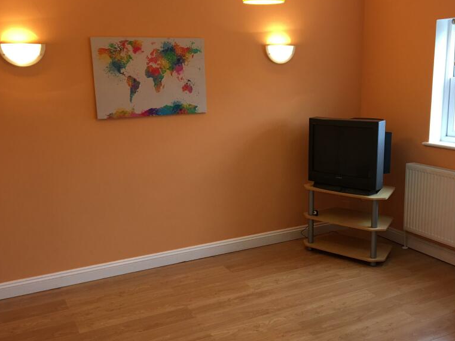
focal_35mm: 39
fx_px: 513
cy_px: 183
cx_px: 243
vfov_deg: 36.8
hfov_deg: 47.8
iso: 50
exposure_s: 1/17
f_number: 2.2
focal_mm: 4.15
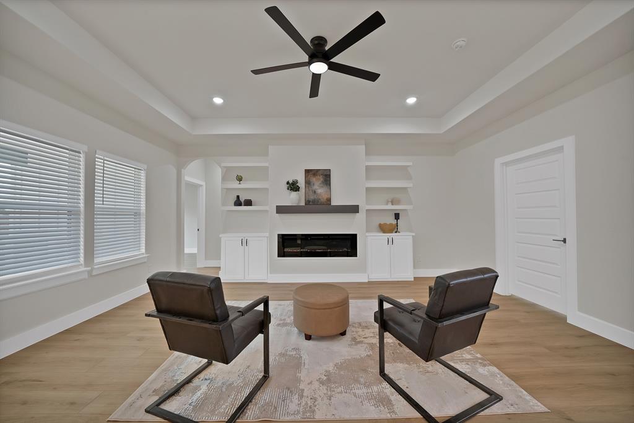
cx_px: 317
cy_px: 212
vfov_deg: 90.0
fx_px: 211
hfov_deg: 112.6
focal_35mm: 12
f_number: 9
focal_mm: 12
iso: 640
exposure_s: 1/3
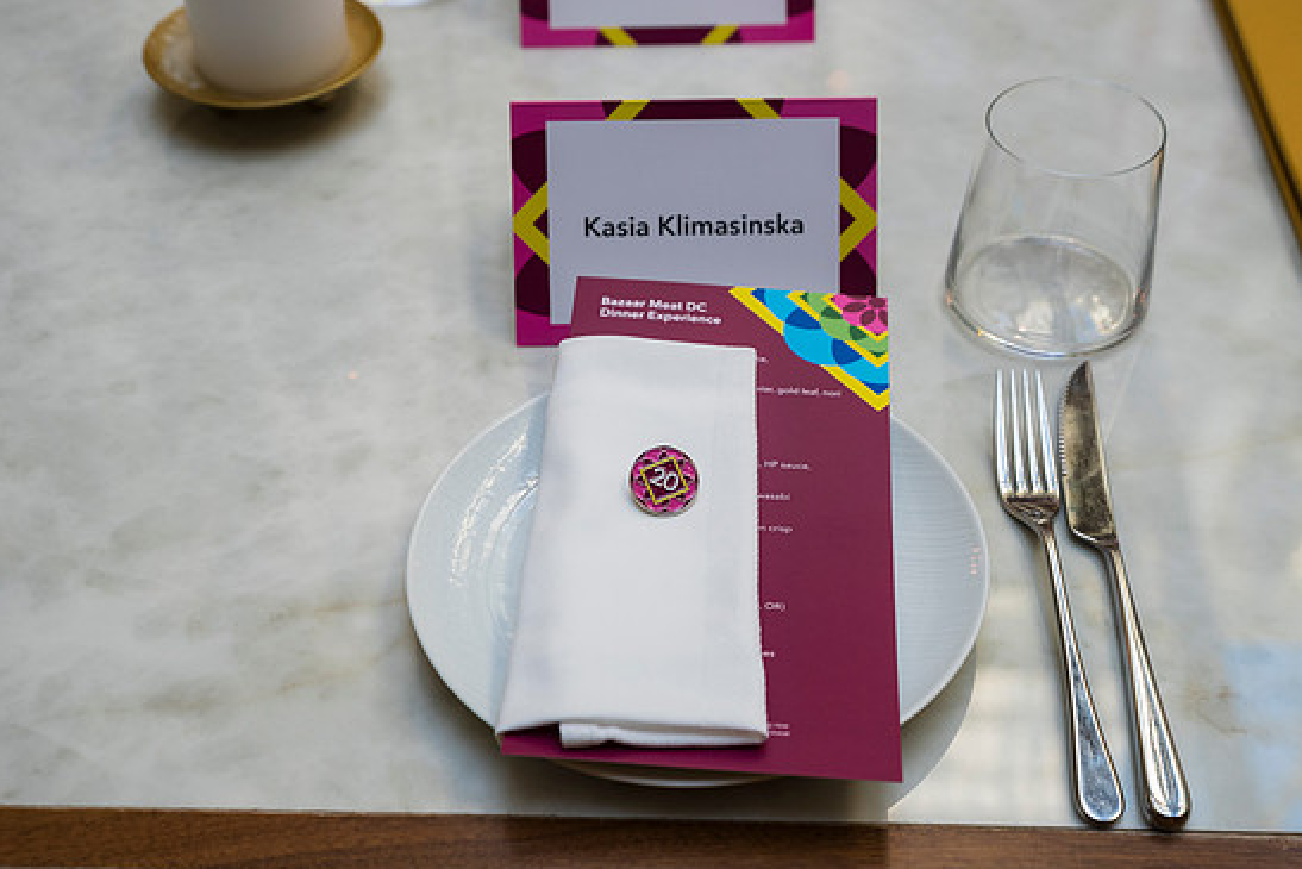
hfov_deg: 37.5
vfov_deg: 25.5
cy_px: 439
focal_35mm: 53
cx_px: 681
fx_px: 1917
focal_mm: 50
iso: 800
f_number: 5
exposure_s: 1/125
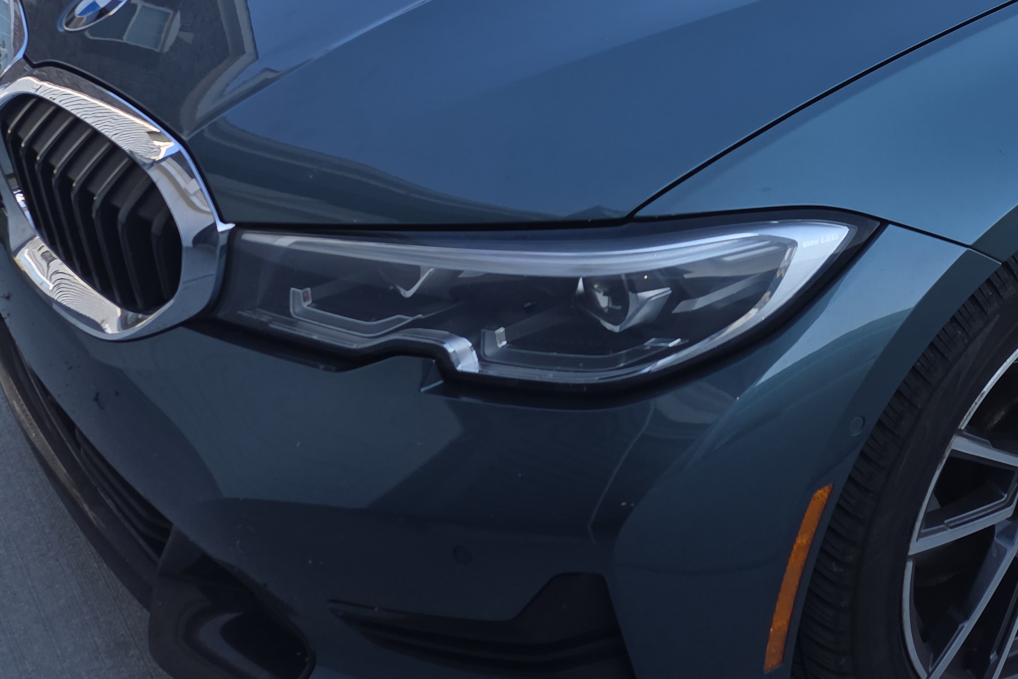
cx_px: 1034
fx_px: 1442
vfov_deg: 25.4
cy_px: 24
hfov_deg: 35.0
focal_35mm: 51
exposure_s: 1/222
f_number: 1.7
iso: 12
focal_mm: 6.3
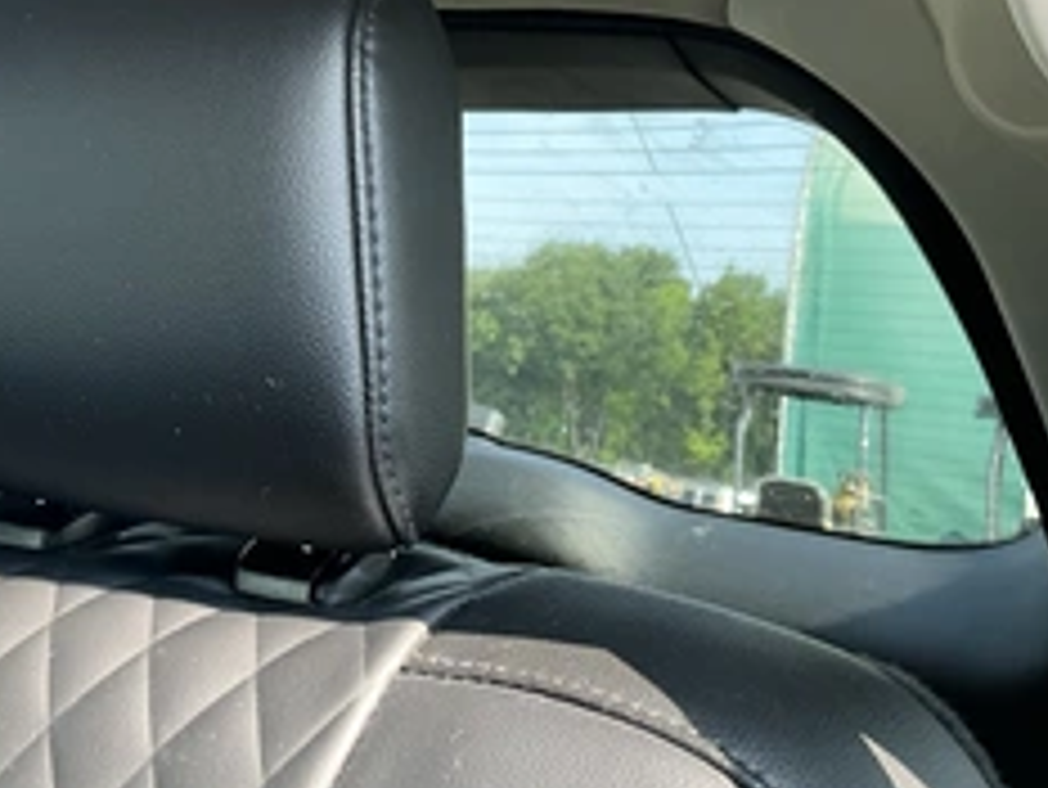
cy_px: 162
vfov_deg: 29.6
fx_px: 1454
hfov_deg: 39.1
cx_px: 328
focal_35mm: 48
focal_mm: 3
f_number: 1.8
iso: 64
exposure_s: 1/109
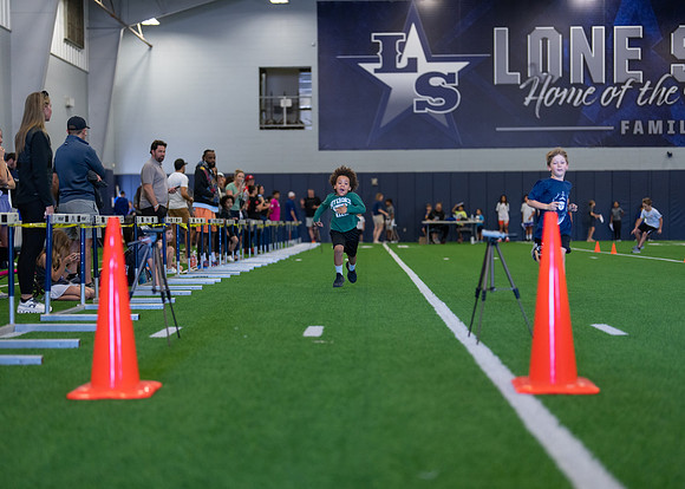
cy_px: 244
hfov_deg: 36.3
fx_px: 1043
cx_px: 342
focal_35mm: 54
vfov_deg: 26.4
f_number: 1.2
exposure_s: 1/1000
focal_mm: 50
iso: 1250
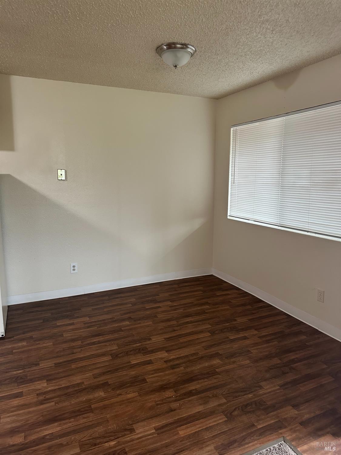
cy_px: 228
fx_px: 315
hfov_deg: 56.8
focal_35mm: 24
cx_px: 170
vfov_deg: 71.6
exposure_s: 1/60
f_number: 1.78
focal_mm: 6.86
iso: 400
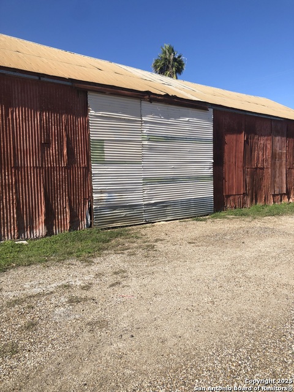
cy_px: 196
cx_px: 147
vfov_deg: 63.4
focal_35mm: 28
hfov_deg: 49.7
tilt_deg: -2.7
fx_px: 317
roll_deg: +0.8
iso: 20
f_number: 1.8
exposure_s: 1/2288
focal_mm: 4
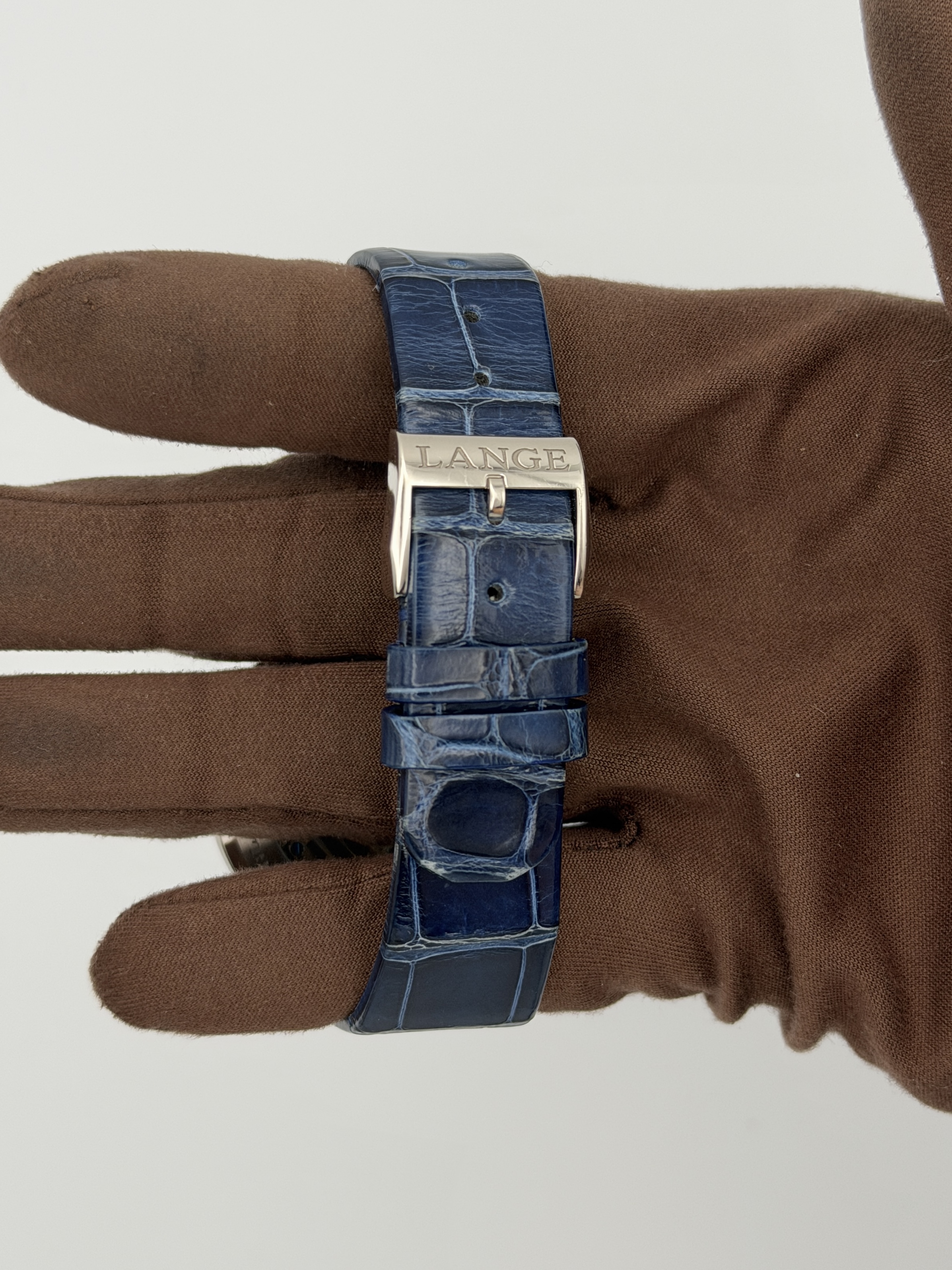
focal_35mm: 48
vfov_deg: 39.7
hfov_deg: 30.3
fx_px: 1760
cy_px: 635
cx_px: 476
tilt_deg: -87.1
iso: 50
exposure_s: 1/212
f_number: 1.78
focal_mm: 6.76
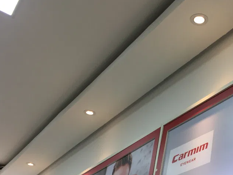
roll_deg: -8.0
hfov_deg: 31.8
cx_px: 189
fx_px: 397
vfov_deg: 24.7
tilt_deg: +30.2
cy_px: 112
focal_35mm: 59
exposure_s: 1/60
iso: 32
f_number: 2.2
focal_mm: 4.15
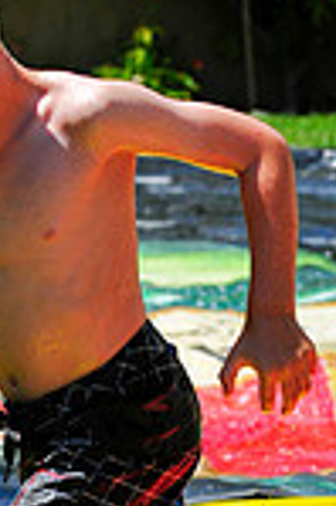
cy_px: 441
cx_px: 158
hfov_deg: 4.3
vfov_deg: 6.5
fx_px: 4462
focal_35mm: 318
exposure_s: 1/1250
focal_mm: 70
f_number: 5.6
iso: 200
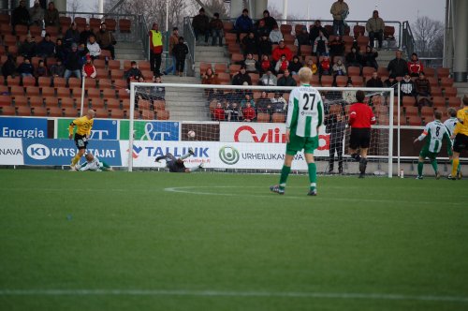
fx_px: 3895
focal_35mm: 300
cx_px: 234
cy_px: 156
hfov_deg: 6.9
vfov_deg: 4.6
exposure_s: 1/500
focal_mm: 200
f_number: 5.6
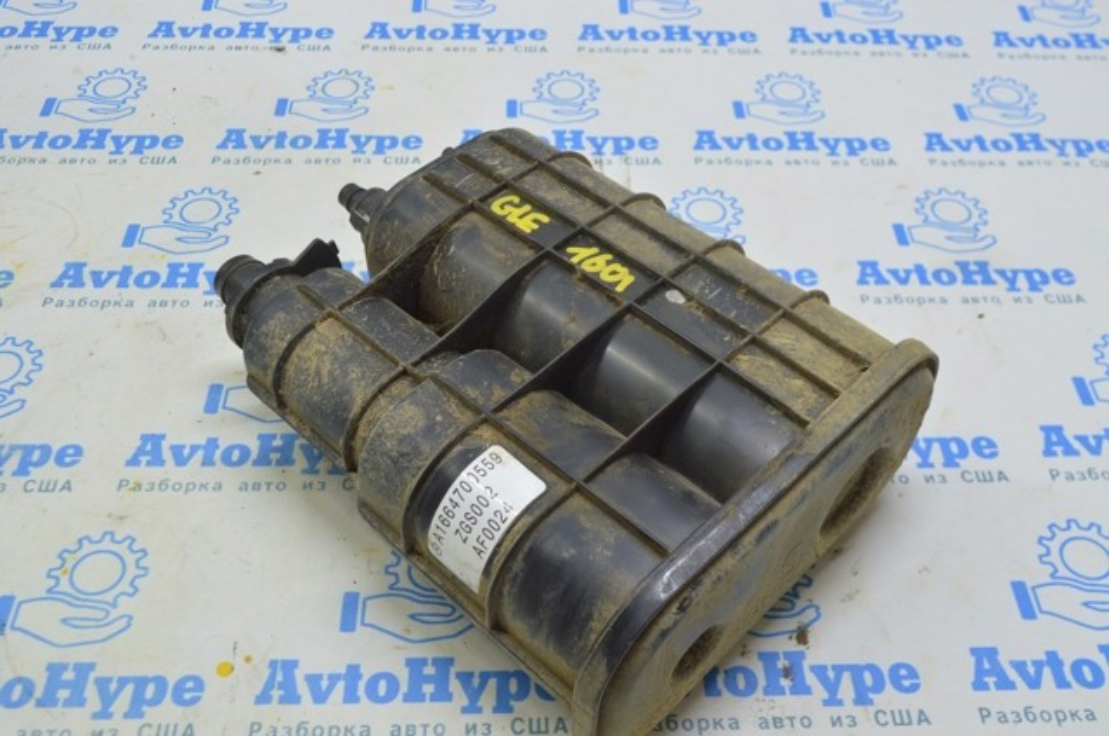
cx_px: 554
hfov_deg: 51.3
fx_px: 1154
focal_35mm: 38
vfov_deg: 35.4
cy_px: 368
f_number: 5.6
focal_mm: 25
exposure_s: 1/20
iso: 400
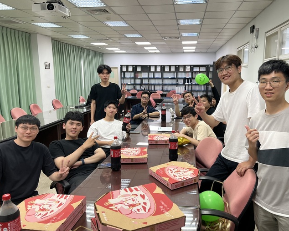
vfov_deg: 51.6
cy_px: 115
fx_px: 240
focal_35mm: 28
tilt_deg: -9.7
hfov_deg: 62.1
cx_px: 158
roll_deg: -0.2
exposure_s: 1/60
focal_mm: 5.7
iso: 64
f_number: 1.5
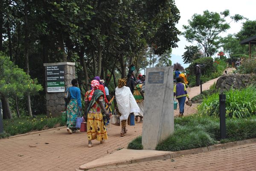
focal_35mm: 57
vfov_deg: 23.9
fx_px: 406
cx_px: 128
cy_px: 86
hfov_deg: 35.0
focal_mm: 38
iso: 100
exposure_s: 1/200
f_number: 7.1
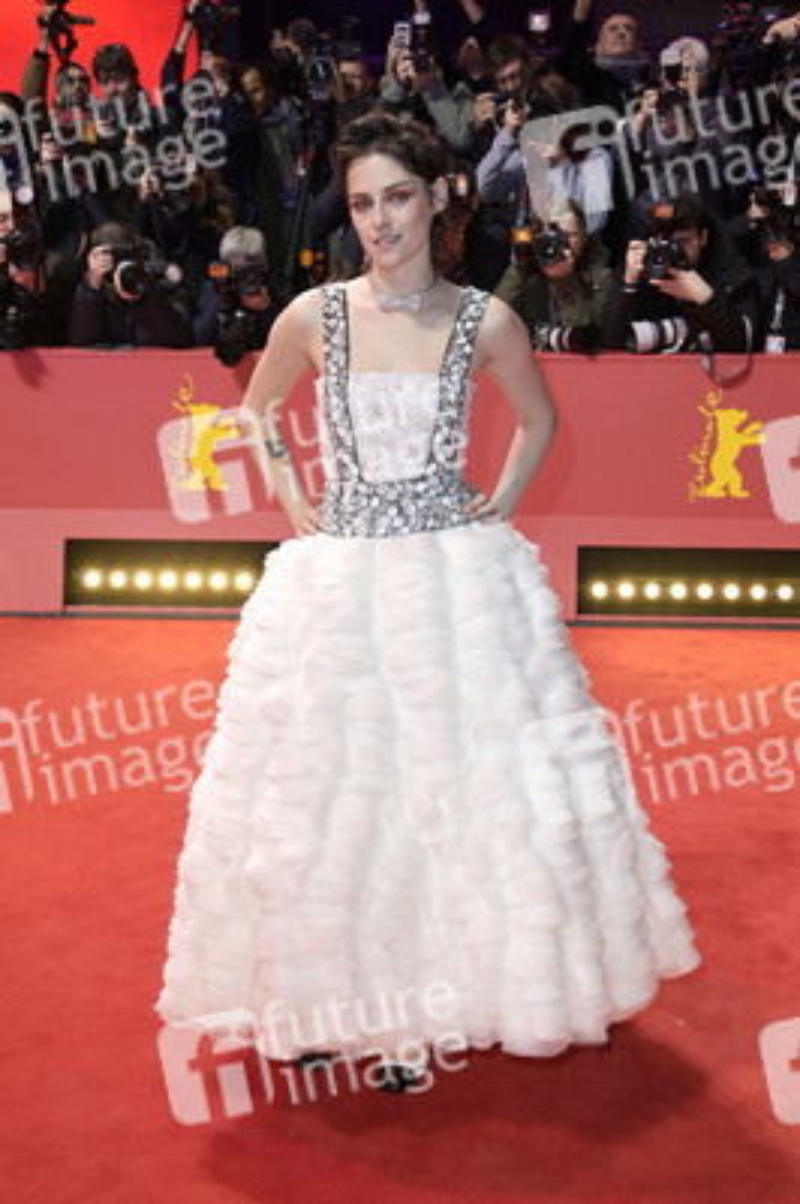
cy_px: 602
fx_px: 1336
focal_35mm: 40
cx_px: 400
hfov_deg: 33.3
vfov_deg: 48.5
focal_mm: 40
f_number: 5.6
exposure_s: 1/125
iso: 1000
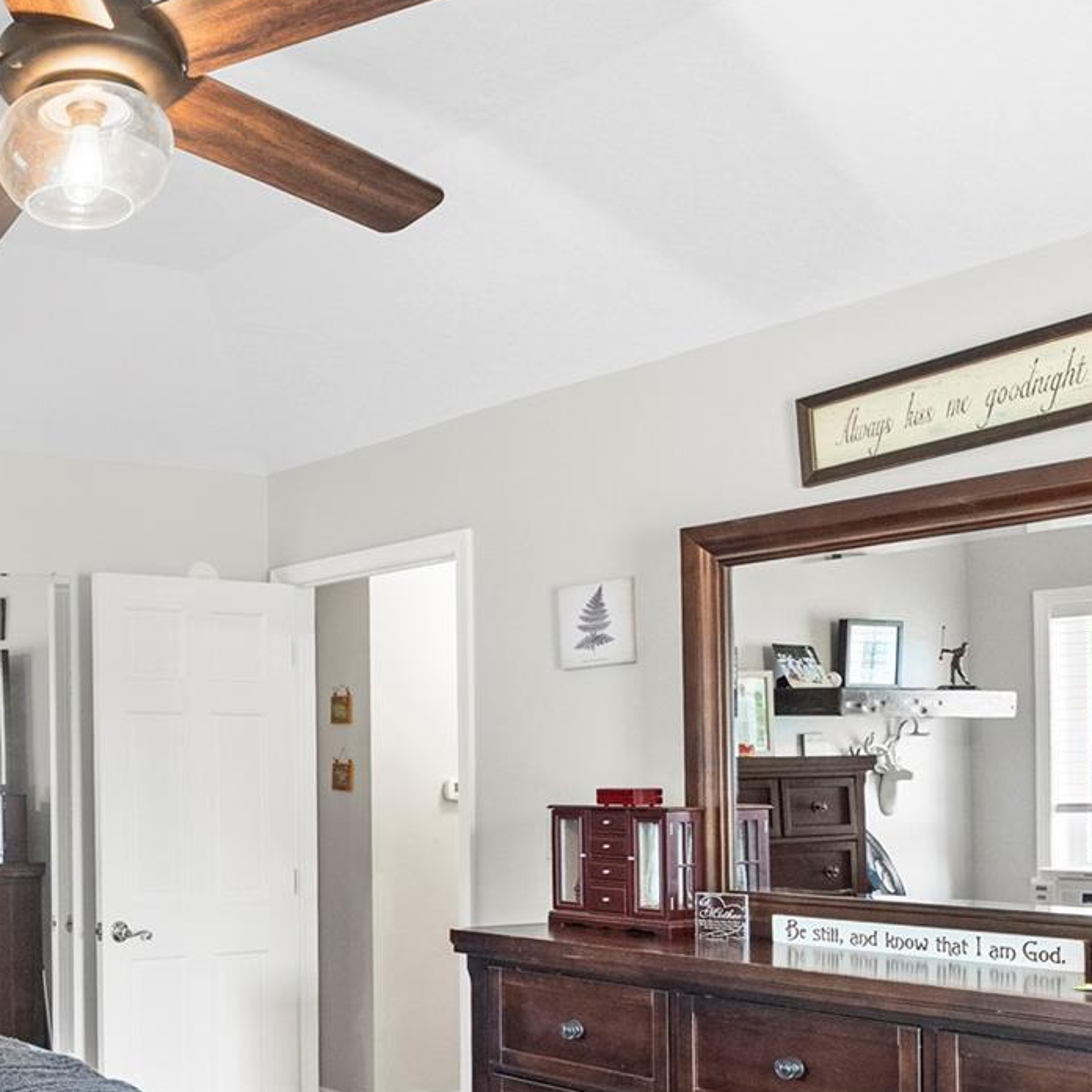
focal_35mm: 40
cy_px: 875
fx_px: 1428
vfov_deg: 40.1
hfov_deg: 35.3
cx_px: -132
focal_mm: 16
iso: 6400
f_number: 5.6
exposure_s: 1/30
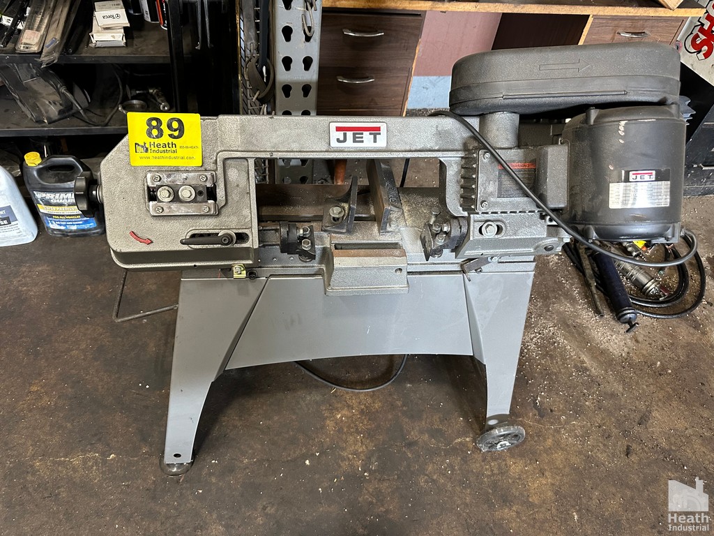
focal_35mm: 24
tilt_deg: -46.5
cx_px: 357
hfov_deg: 71.6
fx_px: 495
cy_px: 268
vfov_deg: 56.8
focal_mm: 6.86
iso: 400
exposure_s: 1/60
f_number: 1.78
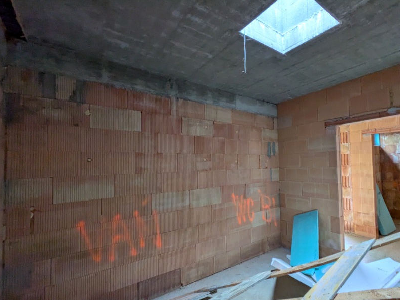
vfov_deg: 71.5
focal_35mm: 18
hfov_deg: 86.5
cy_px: 158
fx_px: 208
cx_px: 243
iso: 191
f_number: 2.2
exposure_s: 1/16.7
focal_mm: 1.83
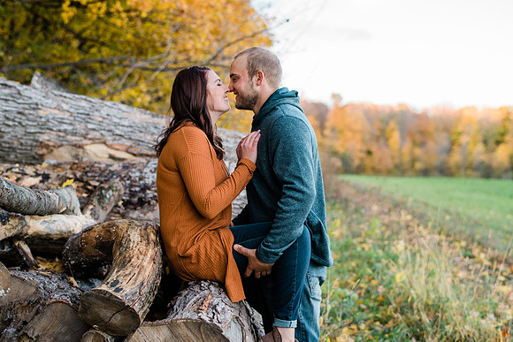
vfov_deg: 23.4
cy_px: 171
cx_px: 256
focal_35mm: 58
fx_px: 827
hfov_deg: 34.5
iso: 320
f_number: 2.8
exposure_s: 1/200
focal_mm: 58
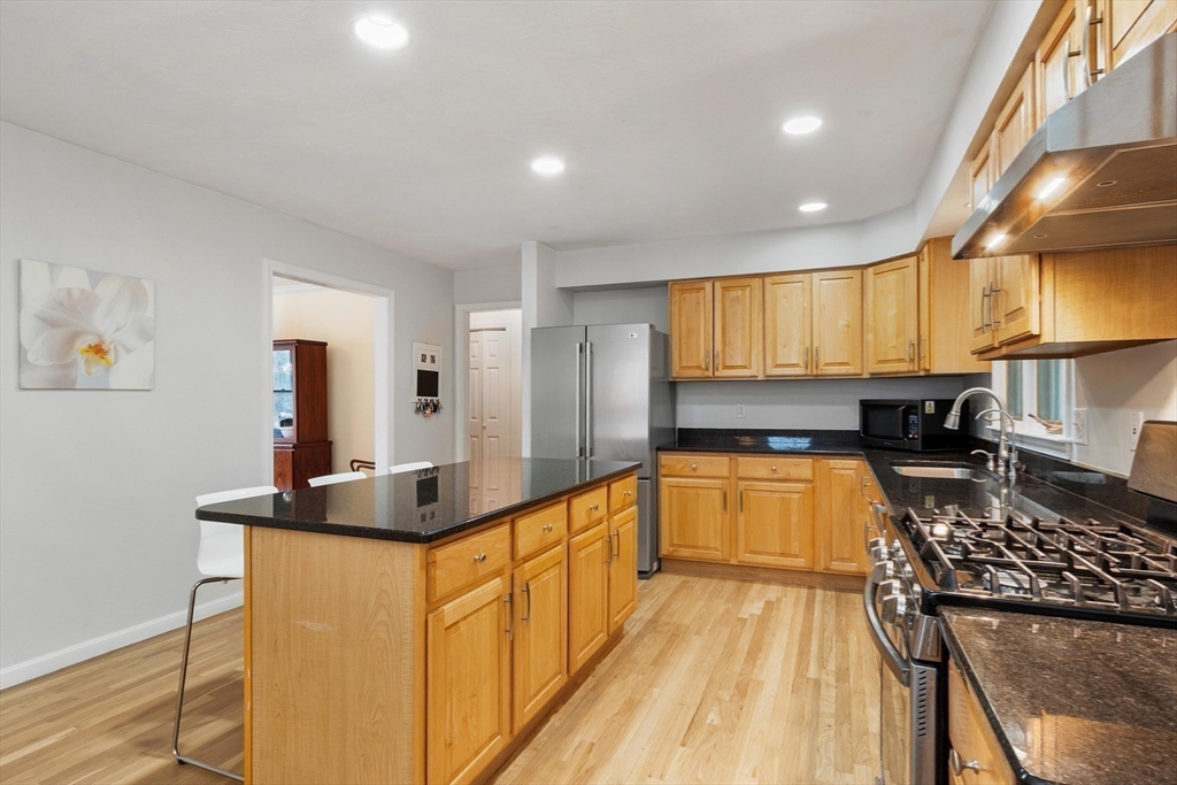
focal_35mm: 18
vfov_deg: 67.4
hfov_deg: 90.0
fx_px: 589
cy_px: 392
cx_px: 588
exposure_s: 1.6
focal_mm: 12
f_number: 8
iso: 400
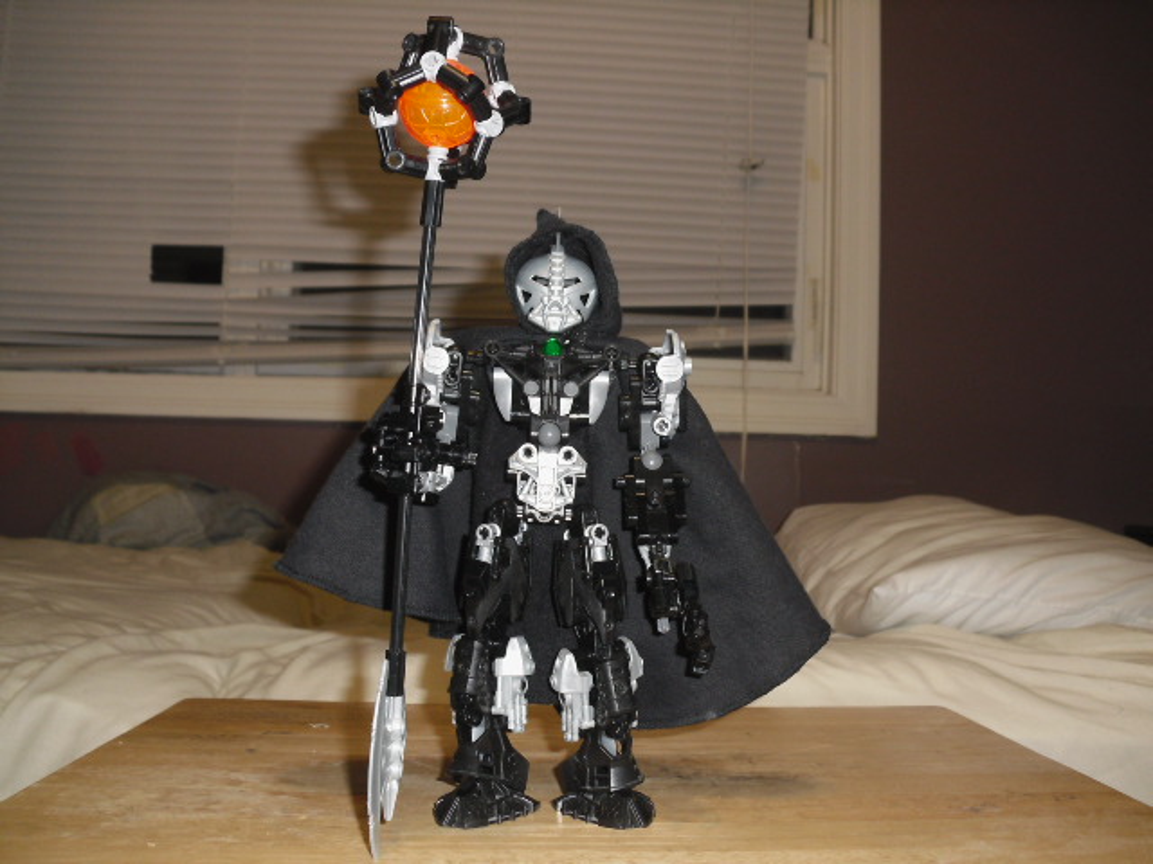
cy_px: 432
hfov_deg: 51.4
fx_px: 1199
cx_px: 576
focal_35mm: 36
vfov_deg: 39.7
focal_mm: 6.3
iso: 200
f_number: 3.1
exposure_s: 1/60
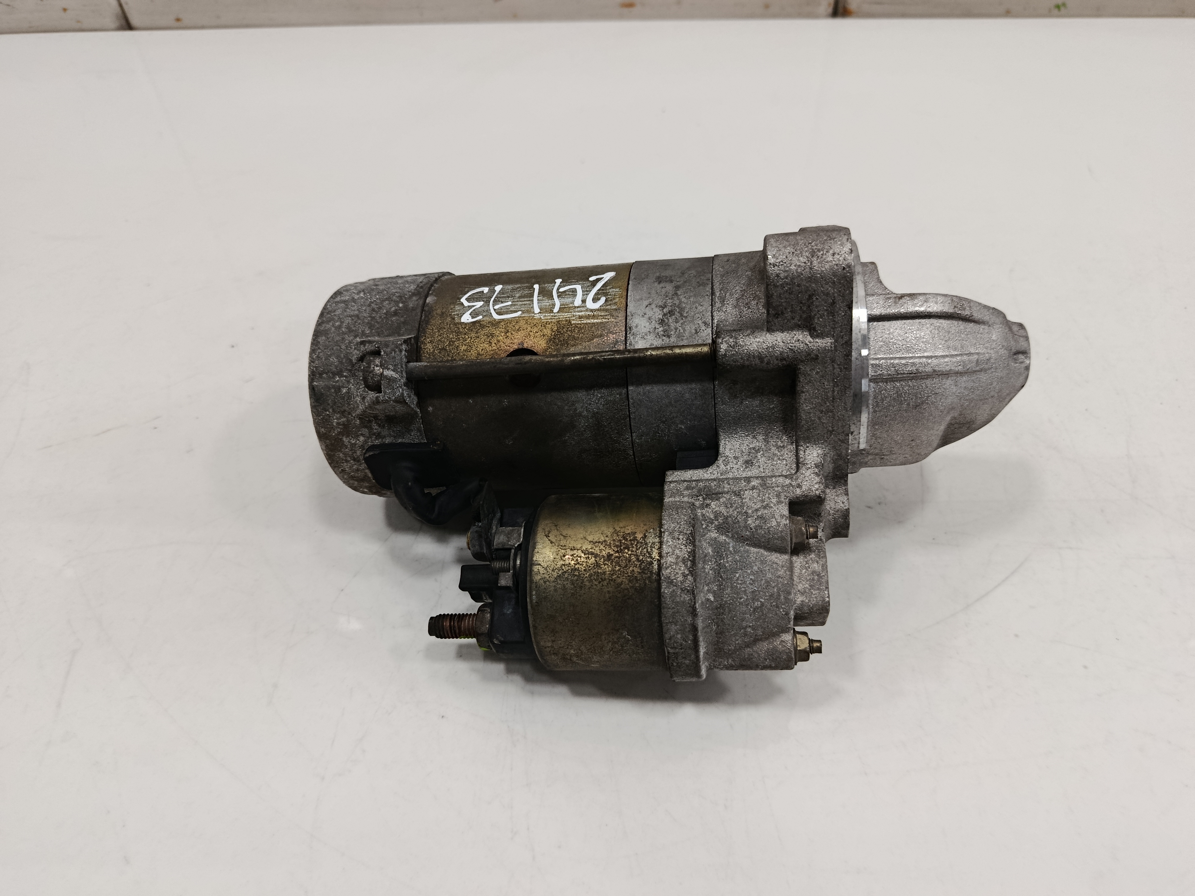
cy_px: 448
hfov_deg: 71.6
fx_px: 829
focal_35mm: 24
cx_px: 598
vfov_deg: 56.8
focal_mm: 5.24
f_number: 1.7
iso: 980
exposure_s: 1/100
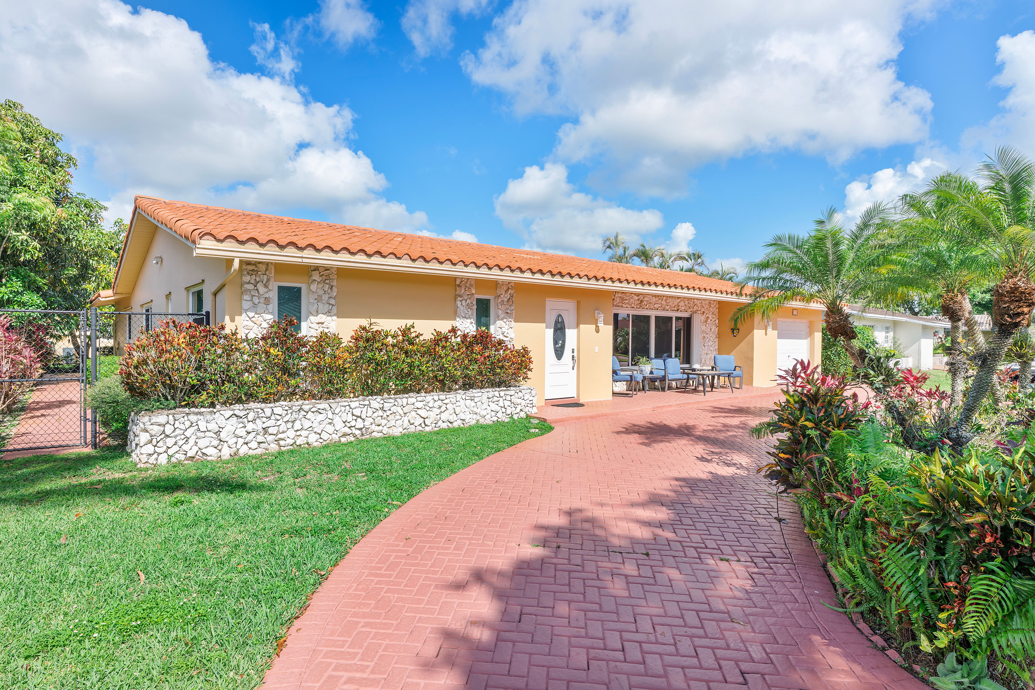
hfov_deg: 86.9
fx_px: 546
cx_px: 518
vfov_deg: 64.6
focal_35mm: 19
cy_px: 345
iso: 100
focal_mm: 19
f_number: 10
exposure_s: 1/200
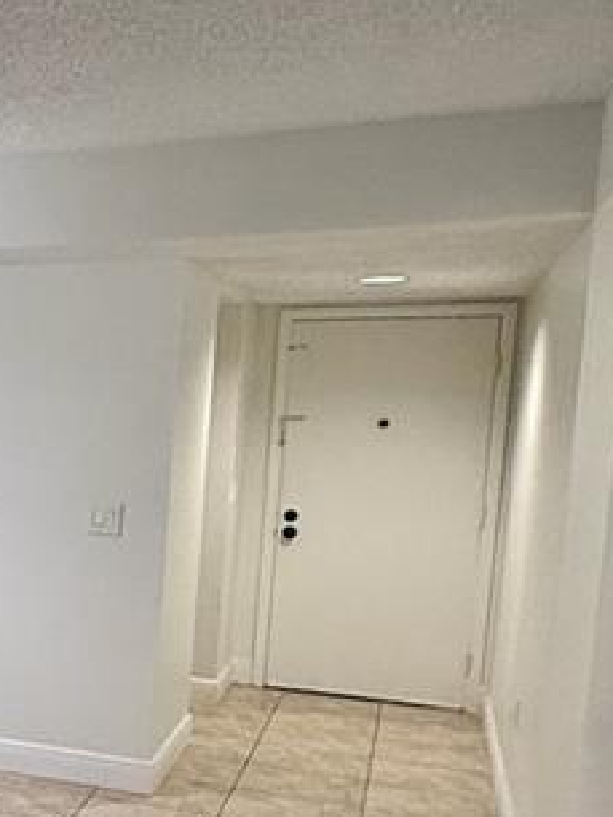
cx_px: -442
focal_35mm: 55
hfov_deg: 20.3
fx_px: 1298
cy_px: 554
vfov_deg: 34.6
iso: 400
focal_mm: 2.22
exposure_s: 1/120
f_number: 2.2
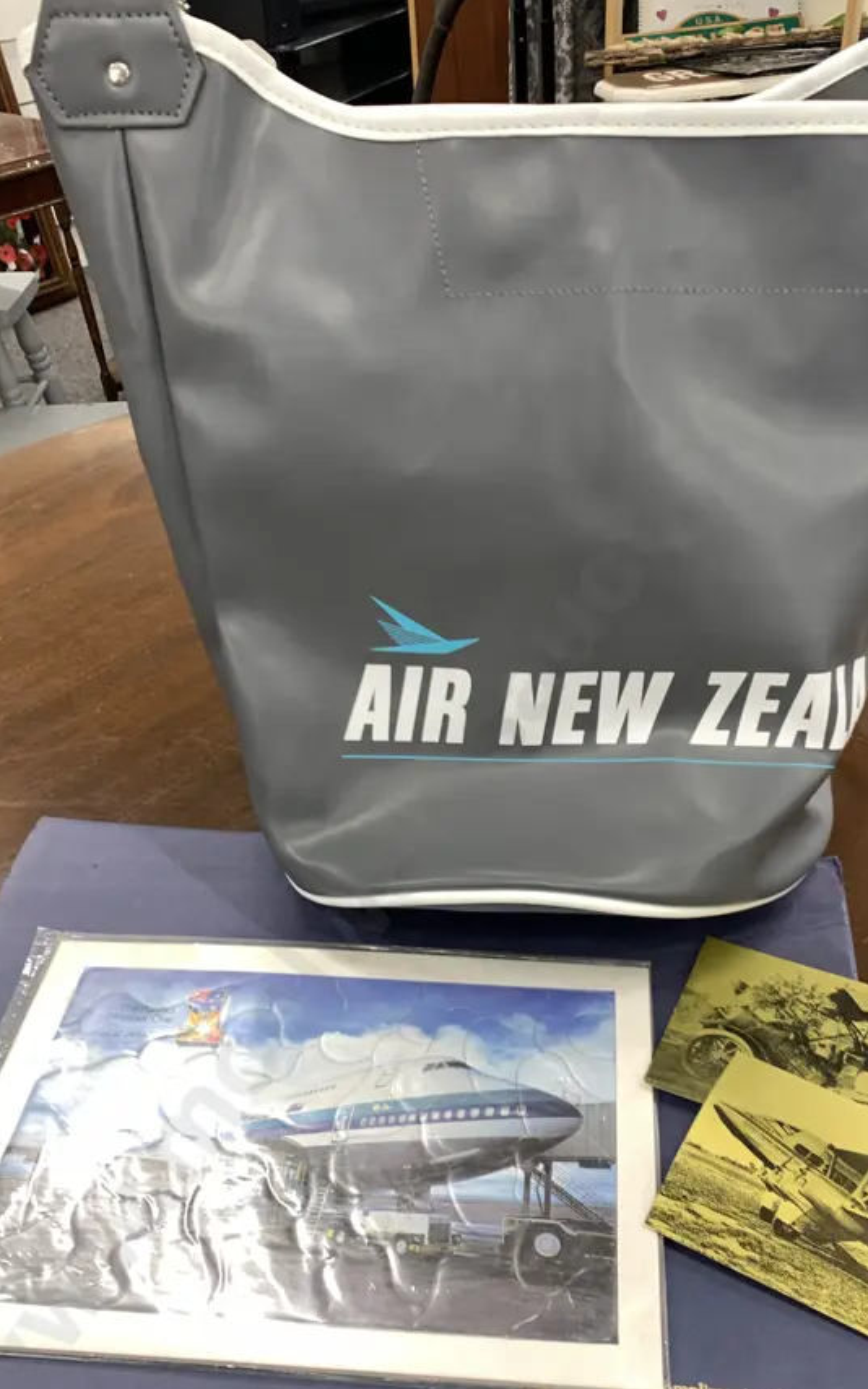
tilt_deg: -37.4
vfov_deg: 58.1
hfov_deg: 38.3
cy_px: 752
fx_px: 1250
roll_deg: +1.1
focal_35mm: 33
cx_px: 480
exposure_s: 1/50
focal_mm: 4.25
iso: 64
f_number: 1.8
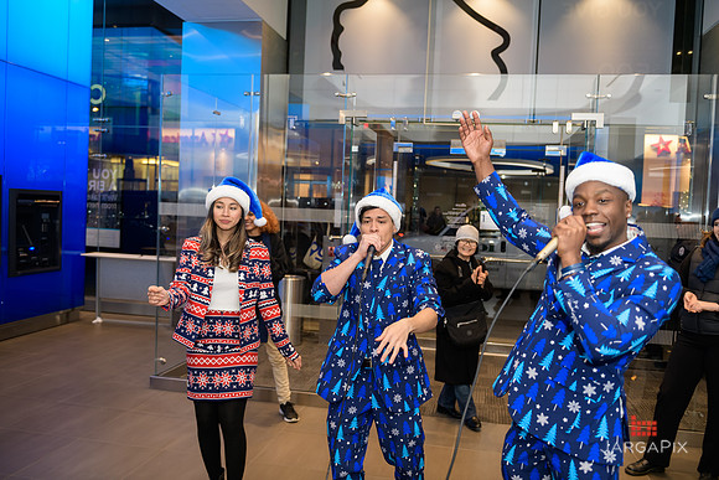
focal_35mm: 32
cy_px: 240
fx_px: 639
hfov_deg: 58.7
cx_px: 360
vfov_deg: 41.1
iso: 400
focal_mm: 32
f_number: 3.2
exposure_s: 1/125
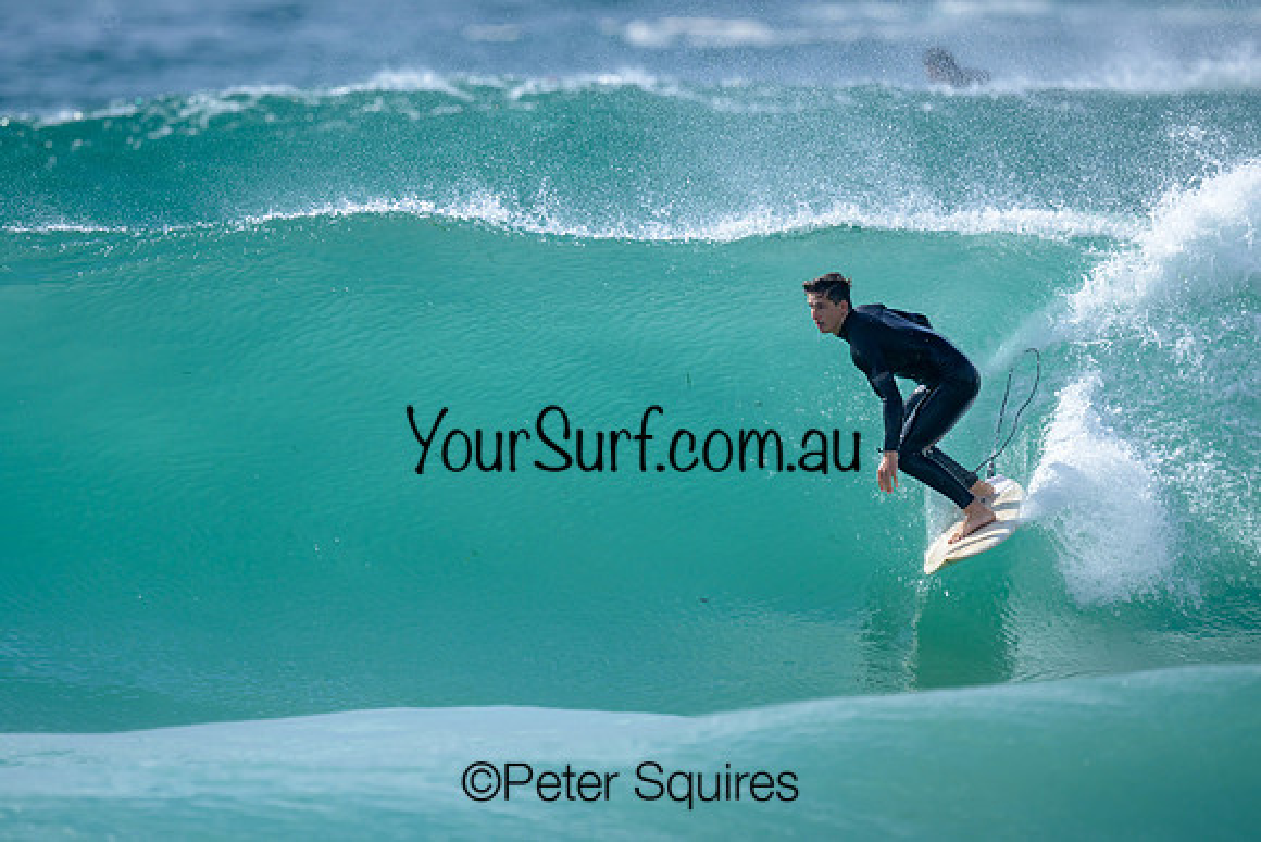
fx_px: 33898
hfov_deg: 2.1
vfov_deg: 1.4
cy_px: 393
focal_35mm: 968
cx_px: 499
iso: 360
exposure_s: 1/2000
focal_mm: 800
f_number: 6.3
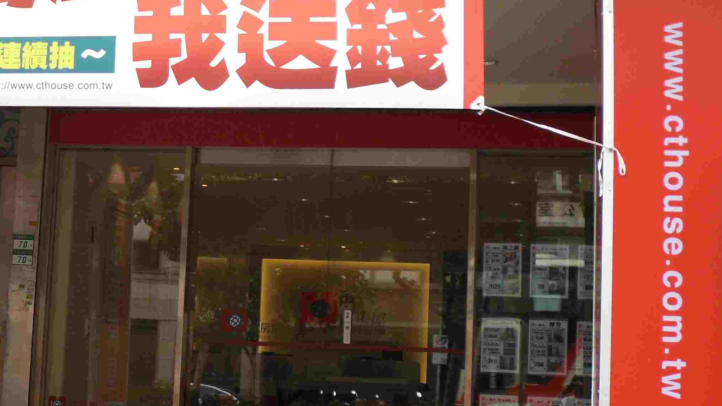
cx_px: 162
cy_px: 86
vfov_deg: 16.0
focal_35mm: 75
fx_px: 1436
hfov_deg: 27.7
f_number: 3
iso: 80
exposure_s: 1/189
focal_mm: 6.3
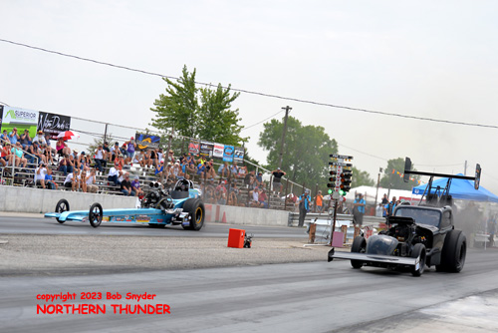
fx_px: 969
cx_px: 249
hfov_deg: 28.8
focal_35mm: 70
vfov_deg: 19.5
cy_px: 166
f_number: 6.3
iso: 400
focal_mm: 70
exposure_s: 1/1600
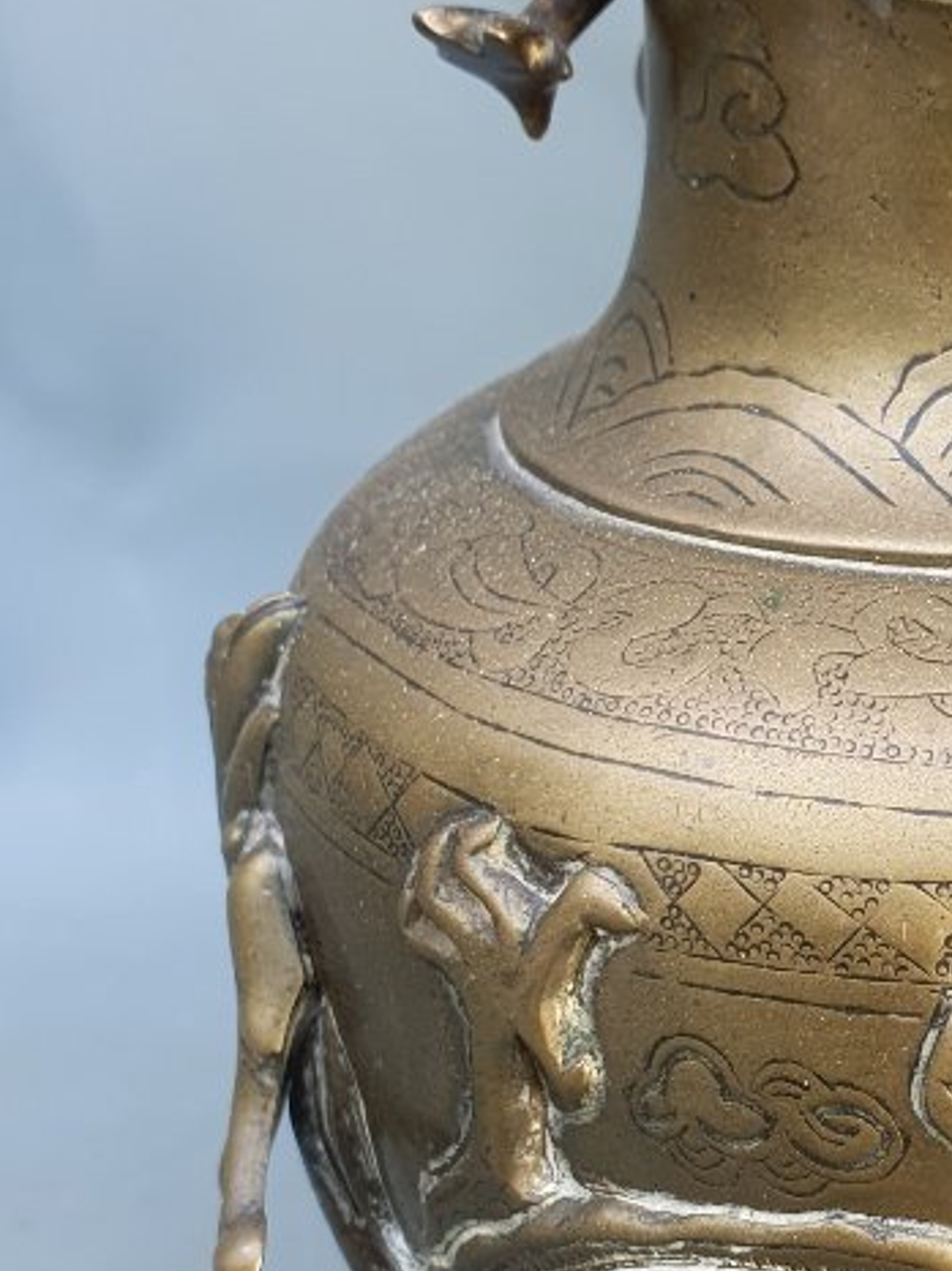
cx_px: 919
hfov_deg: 21.3
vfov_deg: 28.8
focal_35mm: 67
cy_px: 832
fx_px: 2459
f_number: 2.4
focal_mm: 4.3
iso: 64
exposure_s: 1/100
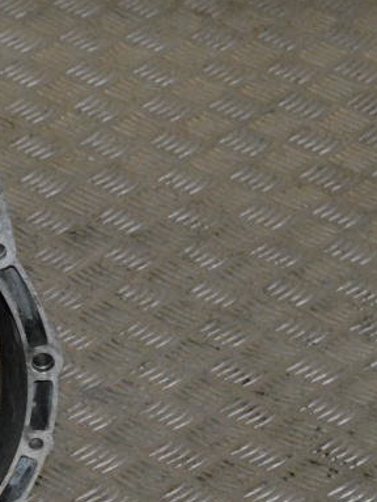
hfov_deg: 6.9
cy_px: 264
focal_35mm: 211
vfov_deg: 9.4
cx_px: -270
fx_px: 3068
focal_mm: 55
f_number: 8
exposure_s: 1/100
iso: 6400
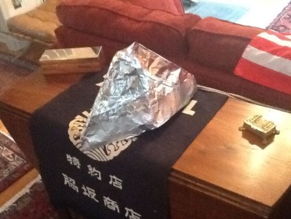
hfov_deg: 42.9
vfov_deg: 32.9
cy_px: 110
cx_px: 146
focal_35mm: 44
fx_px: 370
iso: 640
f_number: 2.4
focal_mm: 2.03
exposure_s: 1/15
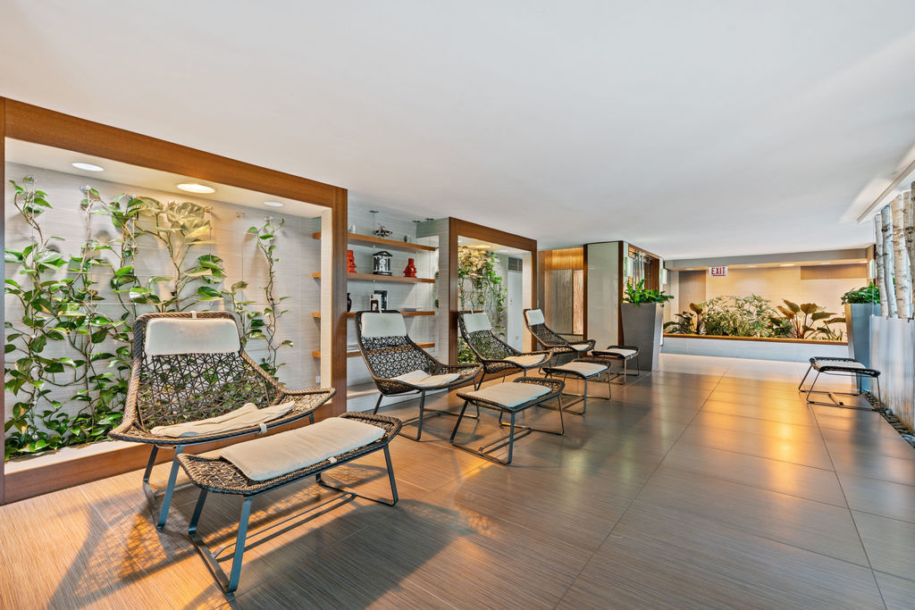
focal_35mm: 16
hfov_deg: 96.7
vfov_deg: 73.8
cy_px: 305
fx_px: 407
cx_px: 458
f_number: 8
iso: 200
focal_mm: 16
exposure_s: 1/3
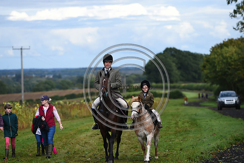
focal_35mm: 170
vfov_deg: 8.1
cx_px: 122
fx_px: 1152
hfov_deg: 12.1
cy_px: 82
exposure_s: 1/640
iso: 140
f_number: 4
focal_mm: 170
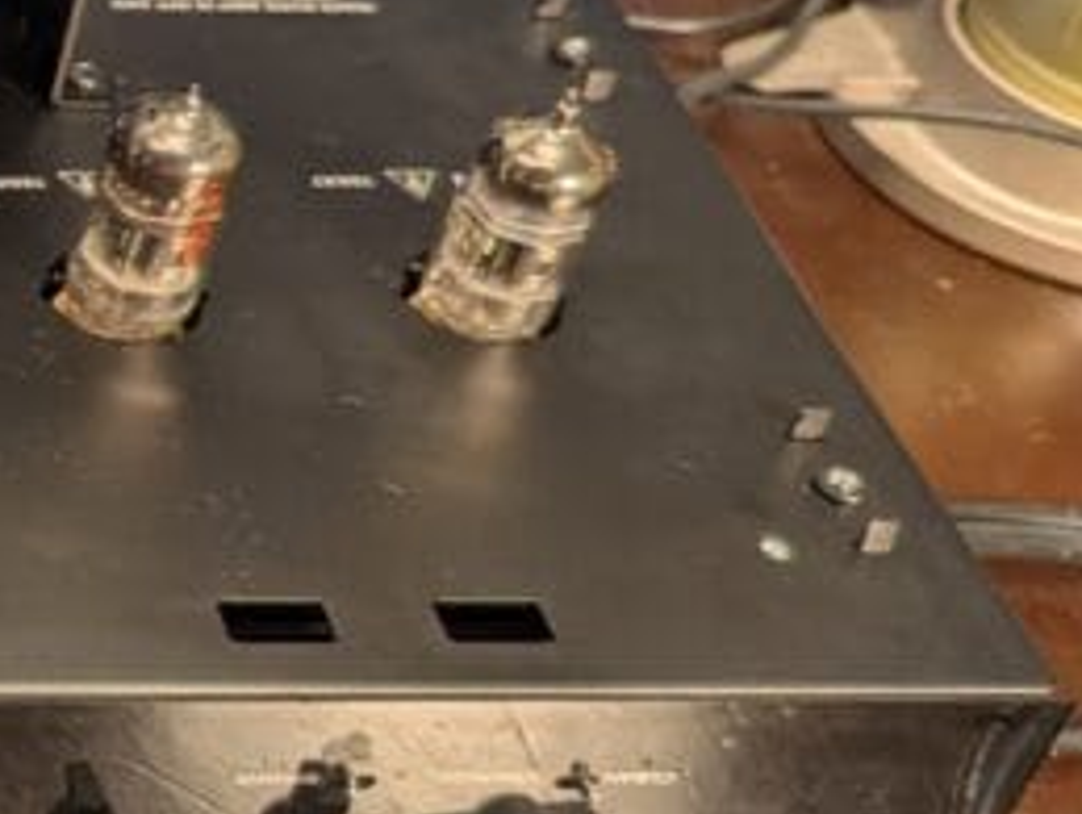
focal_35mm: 95
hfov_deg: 17.1
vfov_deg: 15.6
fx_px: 2974
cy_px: 424
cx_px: -848
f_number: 1.68
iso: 19
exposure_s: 1/114
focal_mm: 6.9
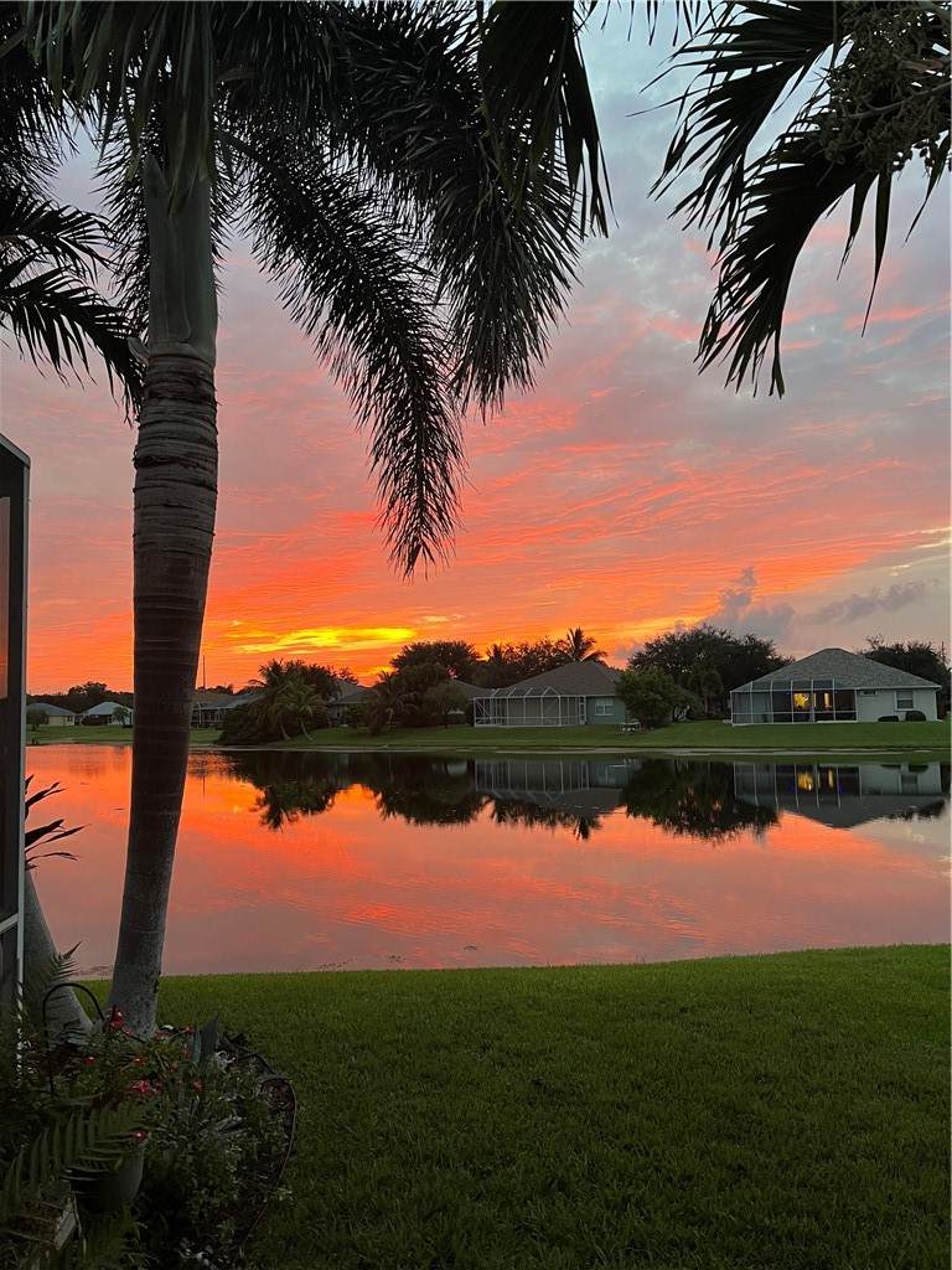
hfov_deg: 53.1
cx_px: 476
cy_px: 635
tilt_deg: +5.4
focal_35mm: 26
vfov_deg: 67.3
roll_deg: +2.4
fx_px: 953
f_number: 1.5
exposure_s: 1/65
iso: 125
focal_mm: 5.7
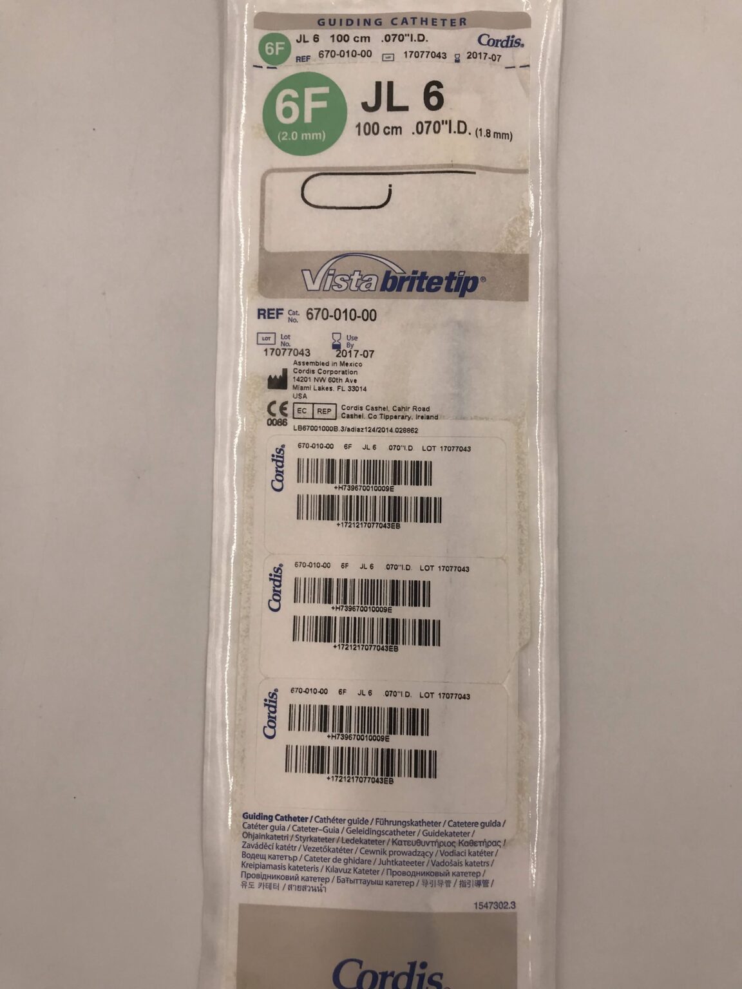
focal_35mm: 28
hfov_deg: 49.7
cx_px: 371
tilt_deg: -82.4
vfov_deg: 63.4
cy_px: 494
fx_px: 800
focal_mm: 3.99
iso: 20
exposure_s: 1/229
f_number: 1.8
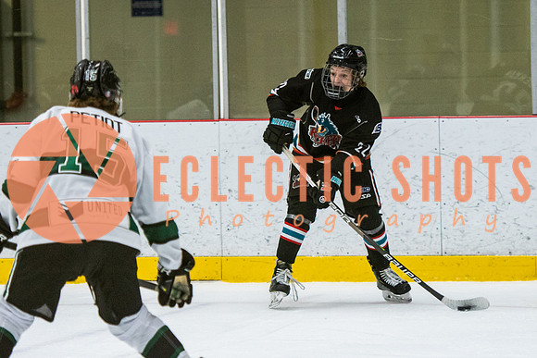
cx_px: 377
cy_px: 153
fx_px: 3950
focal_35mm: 265
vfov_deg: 5.2
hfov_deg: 7.8
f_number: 2.8
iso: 1800
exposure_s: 1/640
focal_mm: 120
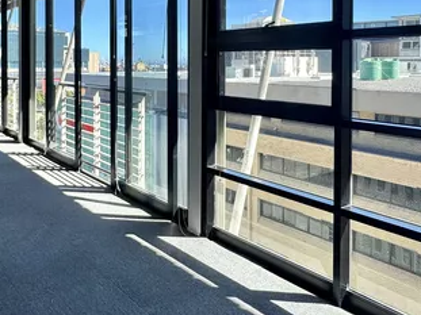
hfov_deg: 51.0
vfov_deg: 38.4
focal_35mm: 36
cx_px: 165
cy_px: 70
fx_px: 438
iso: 40
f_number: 2.2
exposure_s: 1/749
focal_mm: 2.22
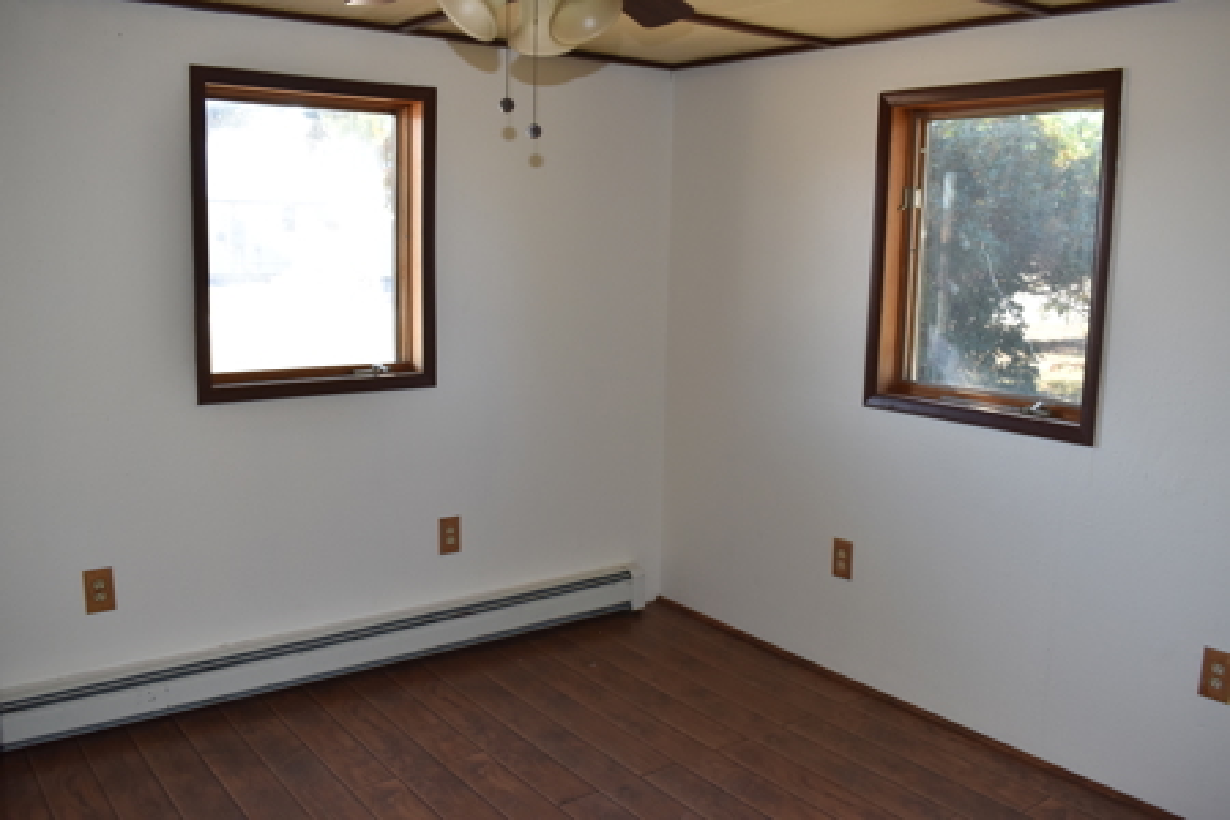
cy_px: 410
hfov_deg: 59.5
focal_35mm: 32
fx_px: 1076
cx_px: 615
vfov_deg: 41.7
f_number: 5.6
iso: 720
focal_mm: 21
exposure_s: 1/125
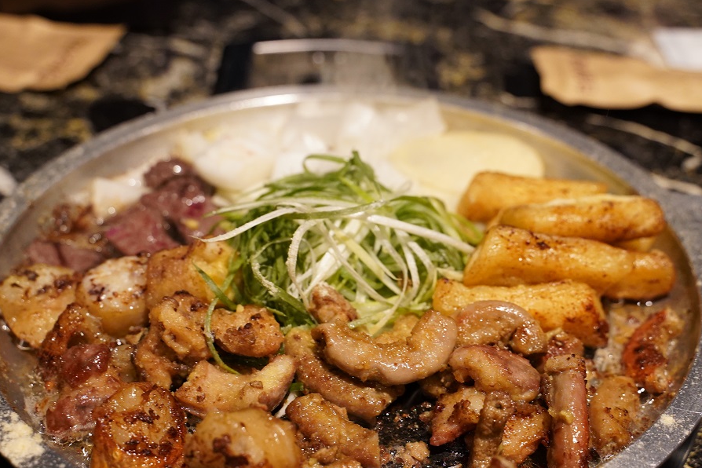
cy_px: 274
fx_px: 994
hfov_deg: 38.9
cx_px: 367
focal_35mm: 51
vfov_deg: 26.4
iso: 3200
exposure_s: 1/100
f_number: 4
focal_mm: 38
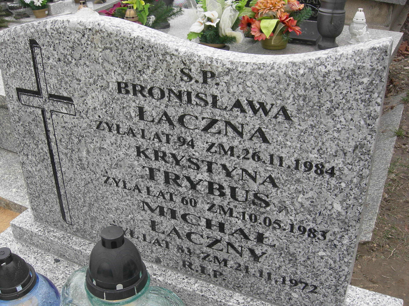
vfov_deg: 36.8
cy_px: 159
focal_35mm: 39
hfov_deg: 47.8
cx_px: 189
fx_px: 461
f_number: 4.3
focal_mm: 7.5
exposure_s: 1/103
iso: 64
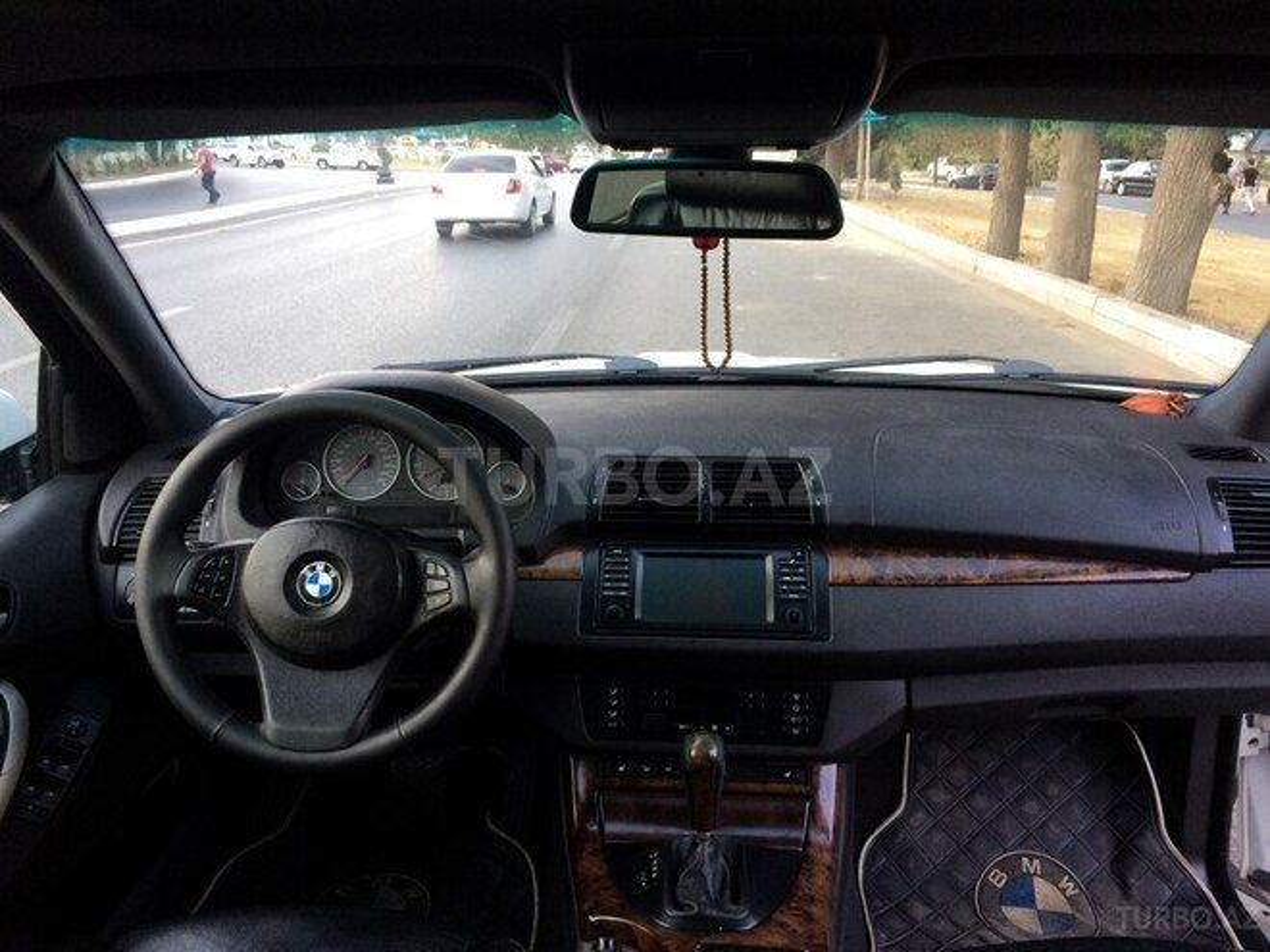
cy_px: 476
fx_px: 1064
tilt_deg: -17.5
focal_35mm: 29
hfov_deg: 61.7
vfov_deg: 48.2
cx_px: 635
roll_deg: +3.9
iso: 64
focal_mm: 4.15
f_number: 2.2
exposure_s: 1/33
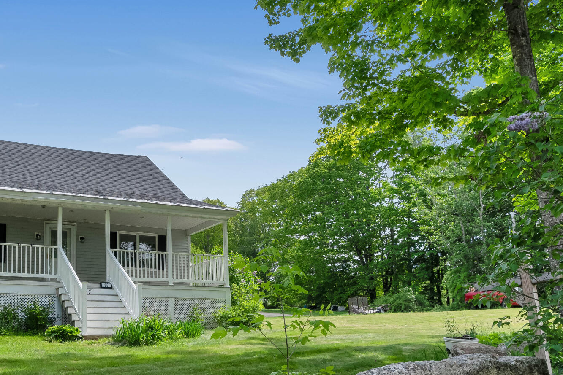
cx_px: 103
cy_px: 288
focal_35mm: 36
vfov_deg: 35.9
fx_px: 563
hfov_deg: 49.6
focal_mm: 16
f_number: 8
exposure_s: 1/750
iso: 800
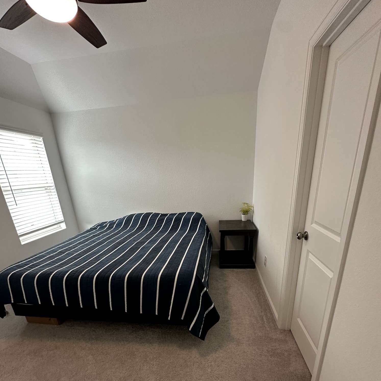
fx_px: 212
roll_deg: +2.0
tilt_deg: -19.2
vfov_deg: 81.6
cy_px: 248
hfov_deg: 84.0
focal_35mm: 17
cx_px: 188
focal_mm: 2.22
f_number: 2.2
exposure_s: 1/60
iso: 200
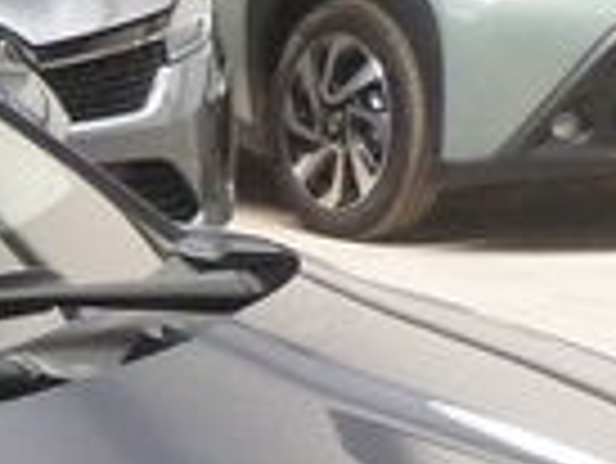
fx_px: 3242
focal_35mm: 182
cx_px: -719
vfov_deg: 7.8
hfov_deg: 9.9
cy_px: 937
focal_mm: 4.1
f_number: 3.3
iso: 250
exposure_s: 1/30
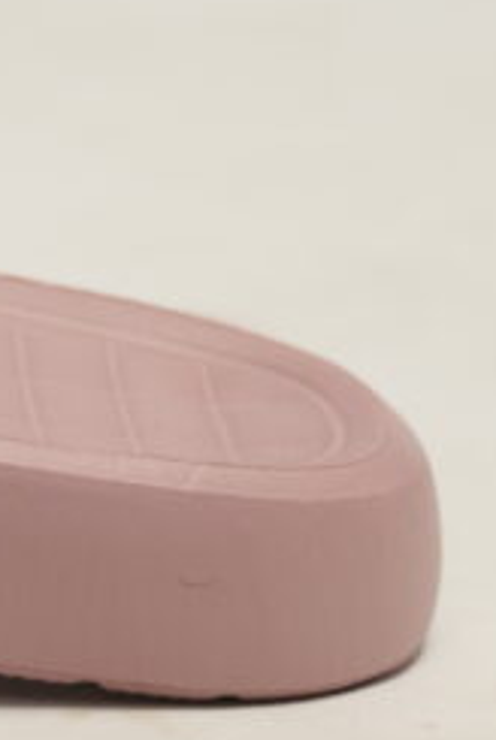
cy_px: 76
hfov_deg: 7.5
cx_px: -523
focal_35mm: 176
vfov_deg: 11.6
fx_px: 3627
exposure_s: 1/160
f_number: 3.2
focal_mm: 36
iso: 100
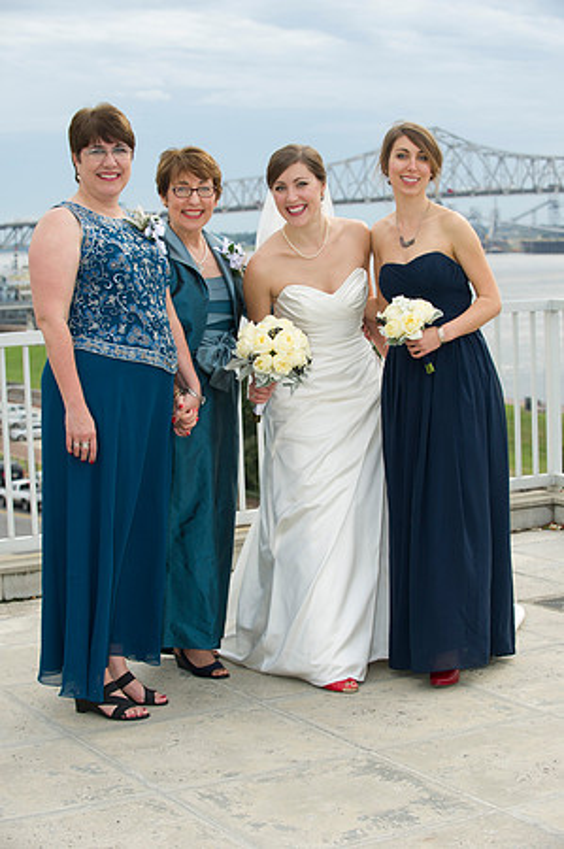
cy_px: 424
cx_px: 282
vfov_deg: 28.9
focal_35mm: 70
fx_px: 1649
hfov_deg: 19.4
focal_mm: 70
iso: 200
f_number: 4.5
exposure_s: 1/200
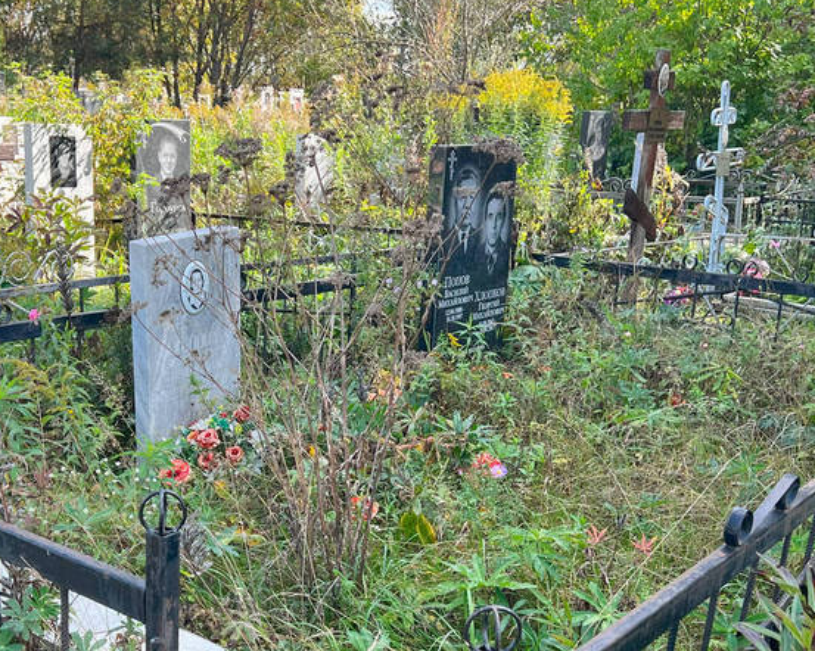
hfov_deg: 39.2
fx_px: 1133
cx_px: 284
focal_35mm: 47
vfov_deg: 31.8
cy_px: 439
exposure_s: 1/476
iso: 50
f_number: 1.5
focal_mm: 5.7
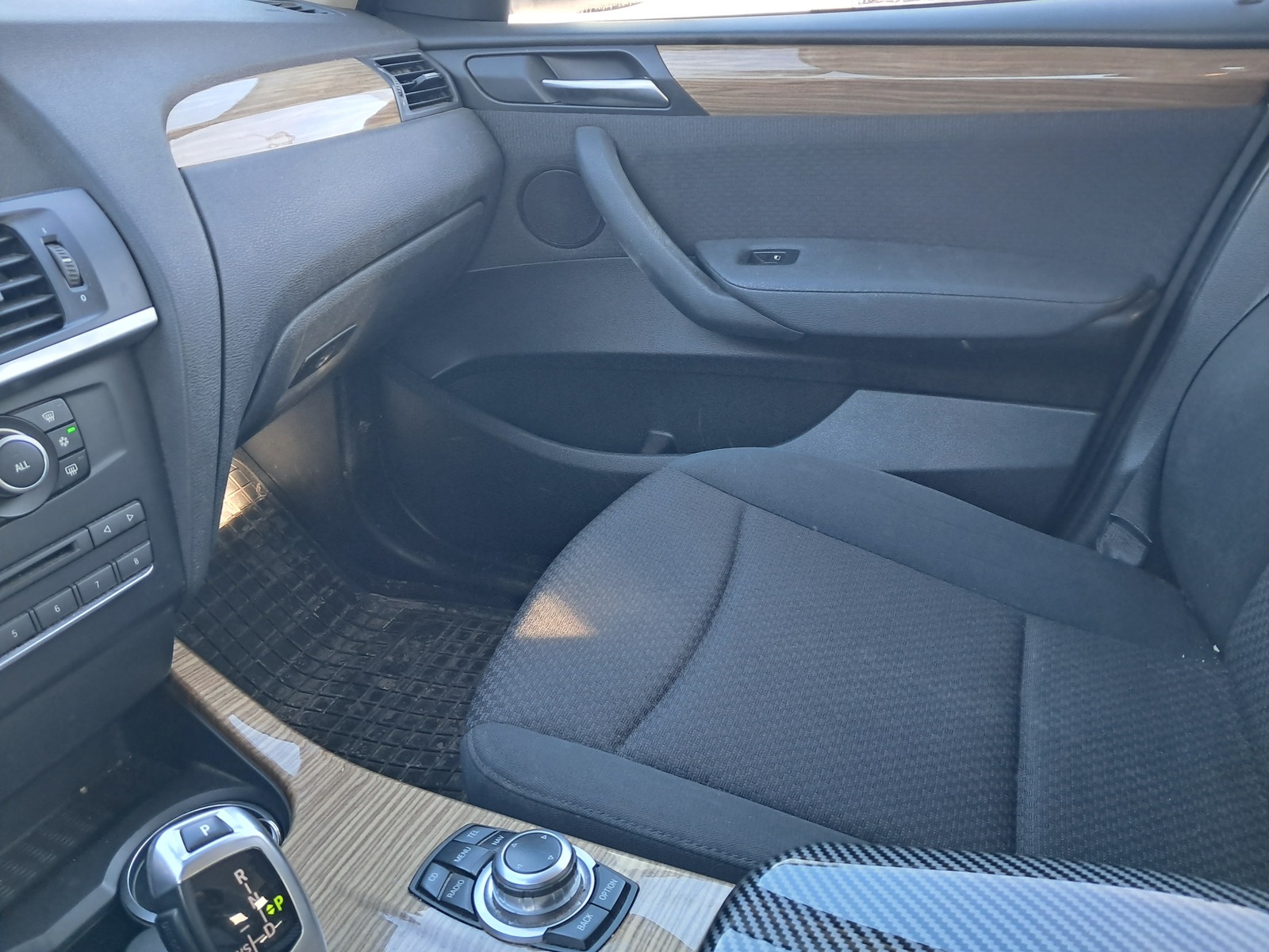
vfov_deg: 51.4
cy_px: 476
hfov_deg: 65.3
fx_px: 990
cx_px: 634
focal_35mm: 27
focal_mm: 4
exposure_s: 1/60
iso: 200
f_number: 1.8
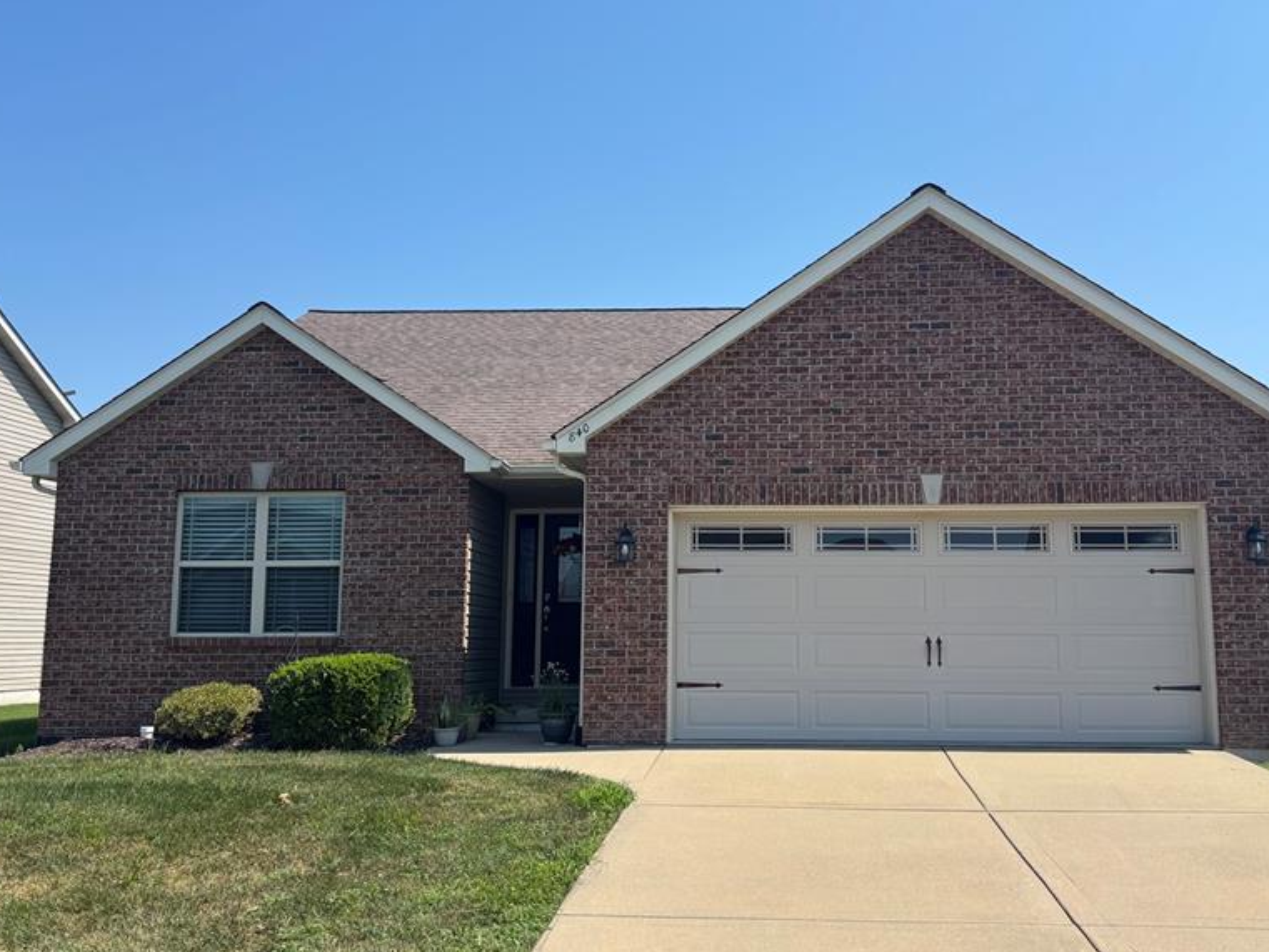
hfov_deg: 52.5
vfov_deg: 40.7
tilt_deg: +8.0
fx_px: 1283
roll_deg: -0.3
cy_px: 448
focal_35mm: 35
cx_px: 697
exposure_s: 1/3650
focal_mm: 5.96
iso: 50
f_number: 1.6
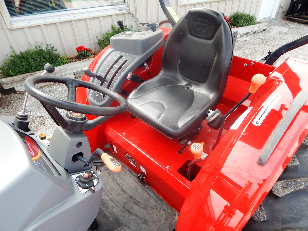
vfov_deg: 61.1
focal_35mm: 22
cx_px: 154
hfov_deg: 76.4
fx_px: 196
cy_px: 116
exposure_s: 1/250
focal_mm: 4
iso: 125
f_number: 3
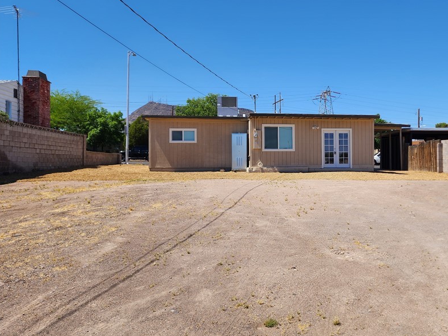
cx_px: 286
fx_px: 388
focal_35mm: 30
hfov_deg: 59.0
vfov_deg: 46.7
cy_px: 149
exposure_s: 1/1361
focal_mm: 6.4
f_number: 1.8
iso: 12
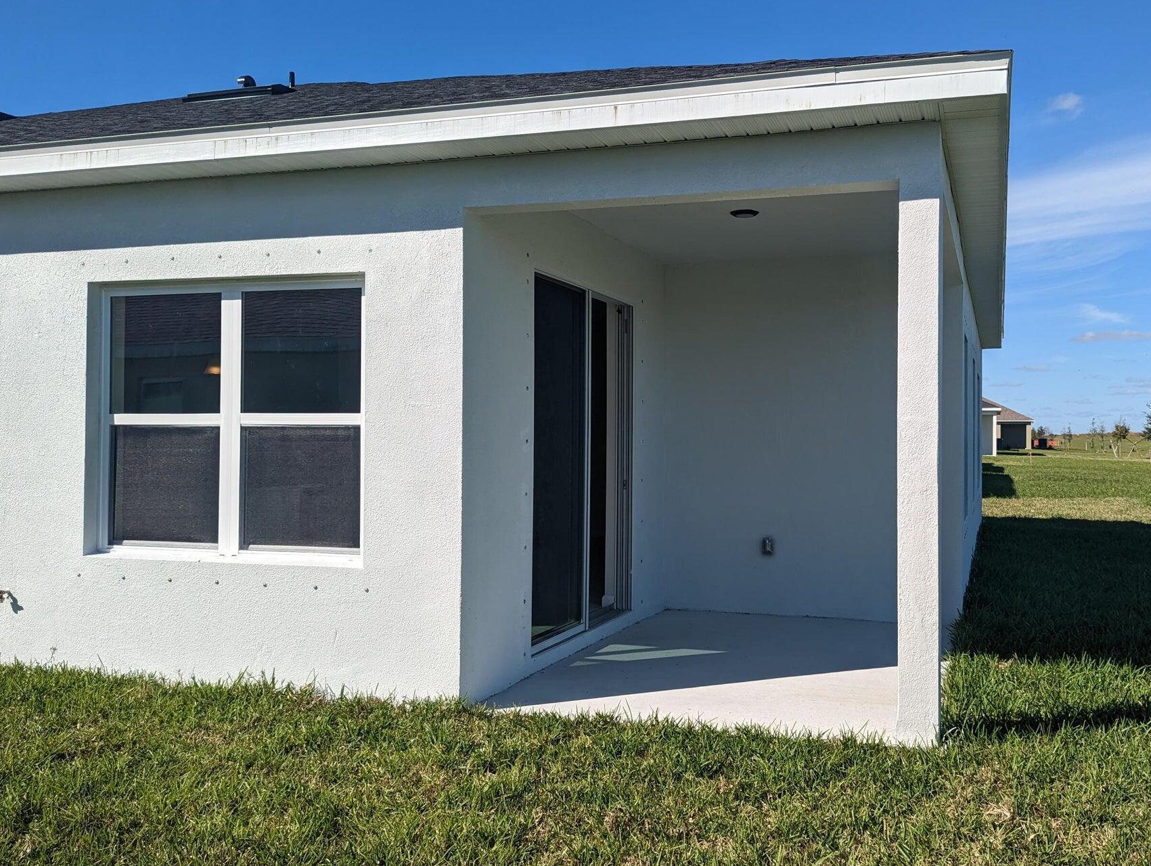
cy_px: 432
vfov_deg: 46.9
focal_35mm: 30
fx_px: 999
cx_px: 681
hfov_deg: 59.5
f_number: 1.85
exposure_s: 1/2571
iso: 46
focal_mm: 6.81
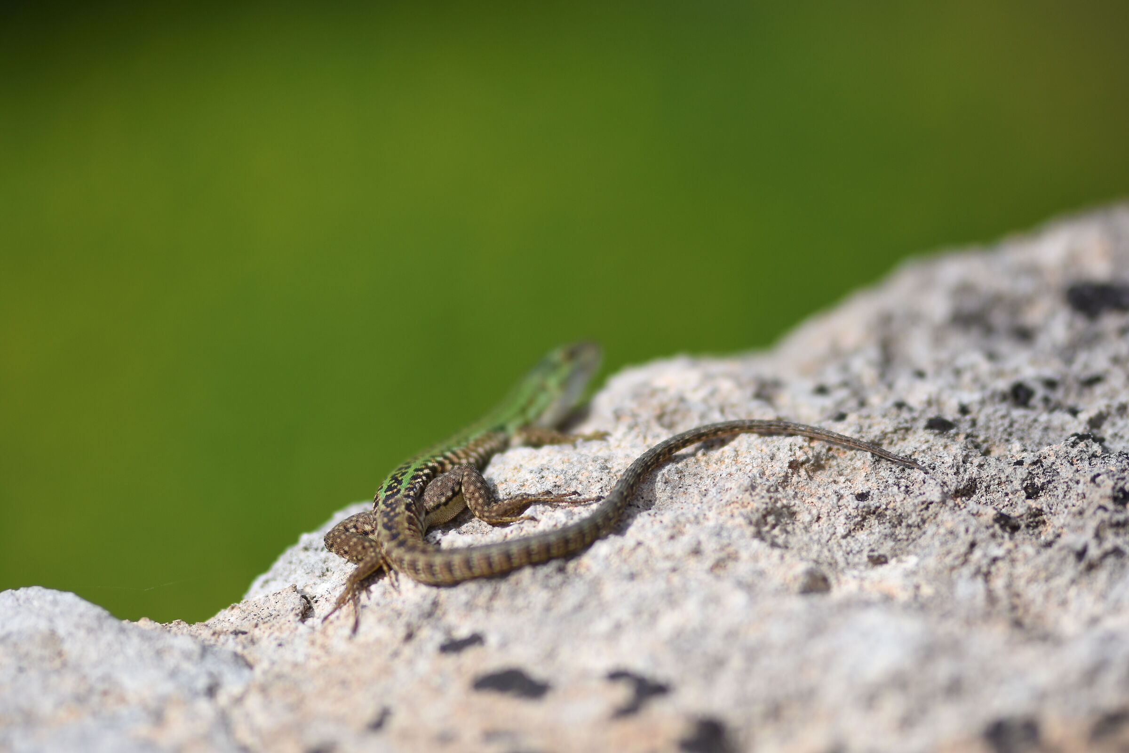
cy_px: 376
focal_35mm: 128
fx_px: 3998
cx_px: 564
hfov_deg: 16.1
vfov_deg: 10.8
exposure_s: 1/8000
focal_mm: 85
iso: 125
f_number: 1.4
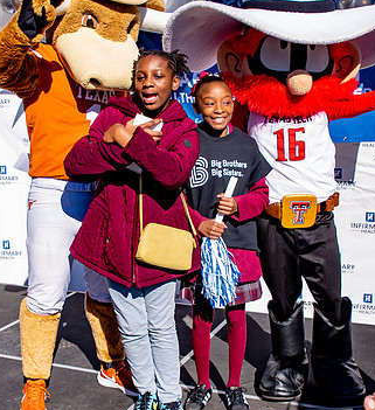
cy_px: 234
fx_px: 1490
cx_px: 177
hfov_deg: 14.3
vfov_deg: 15.7
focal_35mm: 116
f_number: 6.3
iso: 100
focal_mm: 55
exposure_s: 1/250
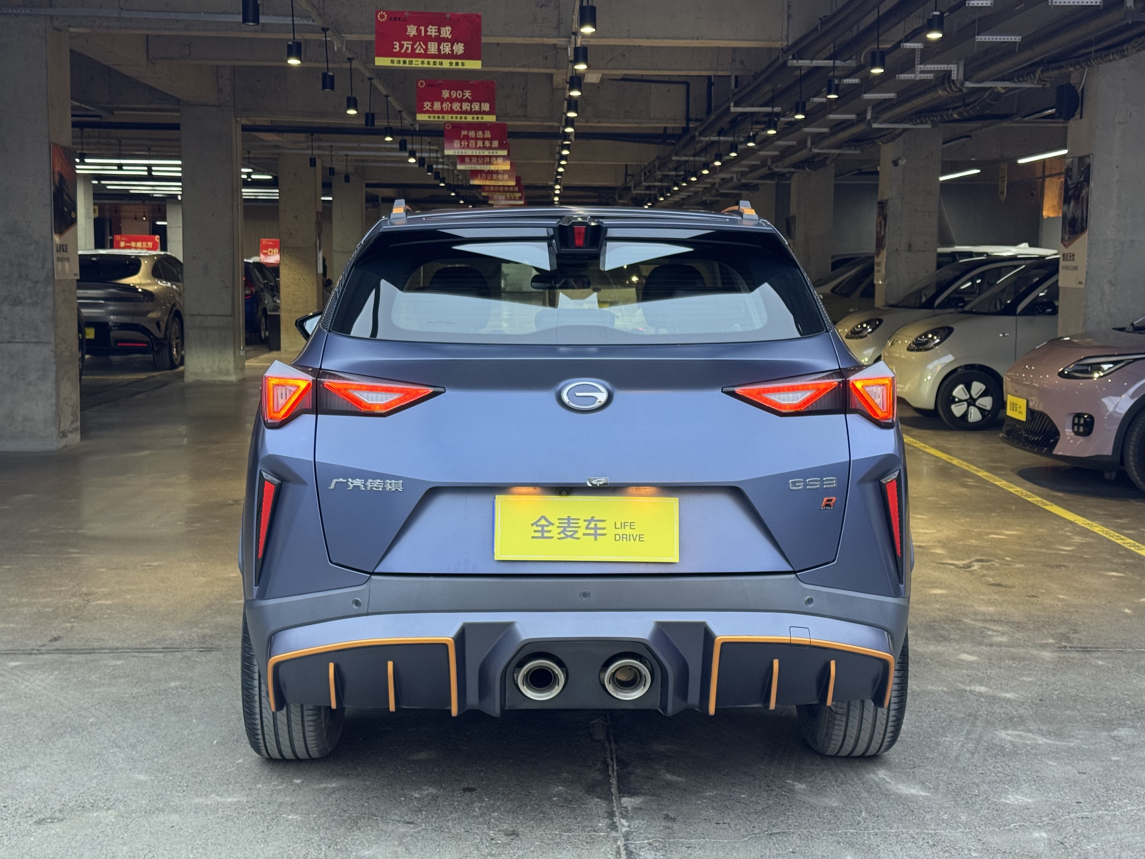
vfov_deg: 30.3
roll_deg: -0.4
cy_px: 430
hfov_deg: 39.7
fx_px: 1588
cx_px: 572
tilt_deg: -5.8
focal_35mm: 48
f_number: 1.78
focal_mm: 6.76
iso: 100
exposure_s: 1/100
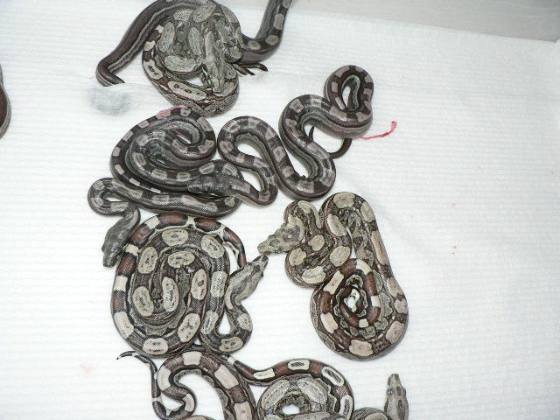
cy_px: 210
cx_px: 280
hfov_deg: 51.4
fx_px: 582
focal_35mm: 36
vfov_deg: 39.7
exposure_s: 1/60
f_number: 2.8
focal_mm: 6
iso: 100
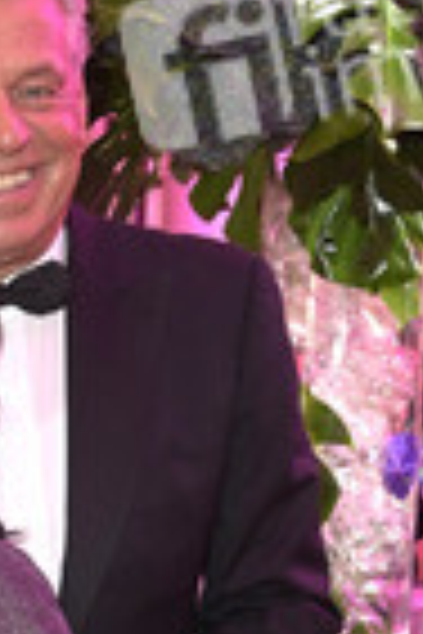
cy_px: 719
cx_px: -58
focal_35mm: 102
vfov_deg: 19.1
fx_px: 1798
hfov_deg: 13.1
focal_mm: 36
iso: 2500
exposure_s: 1/40
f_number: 5.6
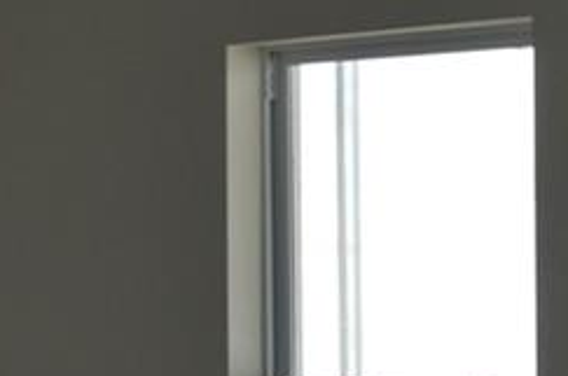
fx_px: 2803
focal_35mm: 178
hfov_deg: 11.5
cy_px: 228
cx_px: 161
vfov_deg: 7.7
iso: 220
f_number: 5.6
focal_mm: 18
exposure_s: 1/125
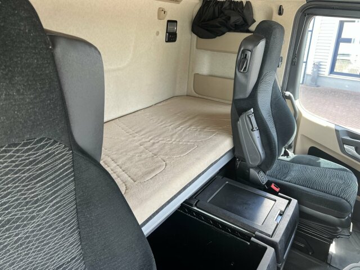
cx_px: 180
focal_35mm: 26
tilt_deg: -20.5
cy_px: 135
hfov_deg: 67.3
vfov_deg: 53.1
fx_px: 270
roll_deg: -0.3
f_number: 1.5
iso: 100
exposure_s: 1/121
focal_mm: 5.7
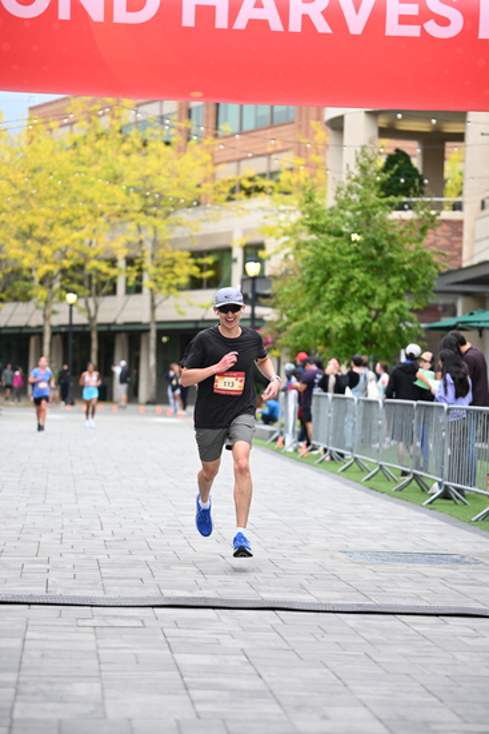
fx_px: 1894
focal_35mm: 93
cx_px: 244
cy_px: 367
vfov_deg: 21.9
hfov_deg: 14.7
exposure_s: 1/1600
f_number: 2.8
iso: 640
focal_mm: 93
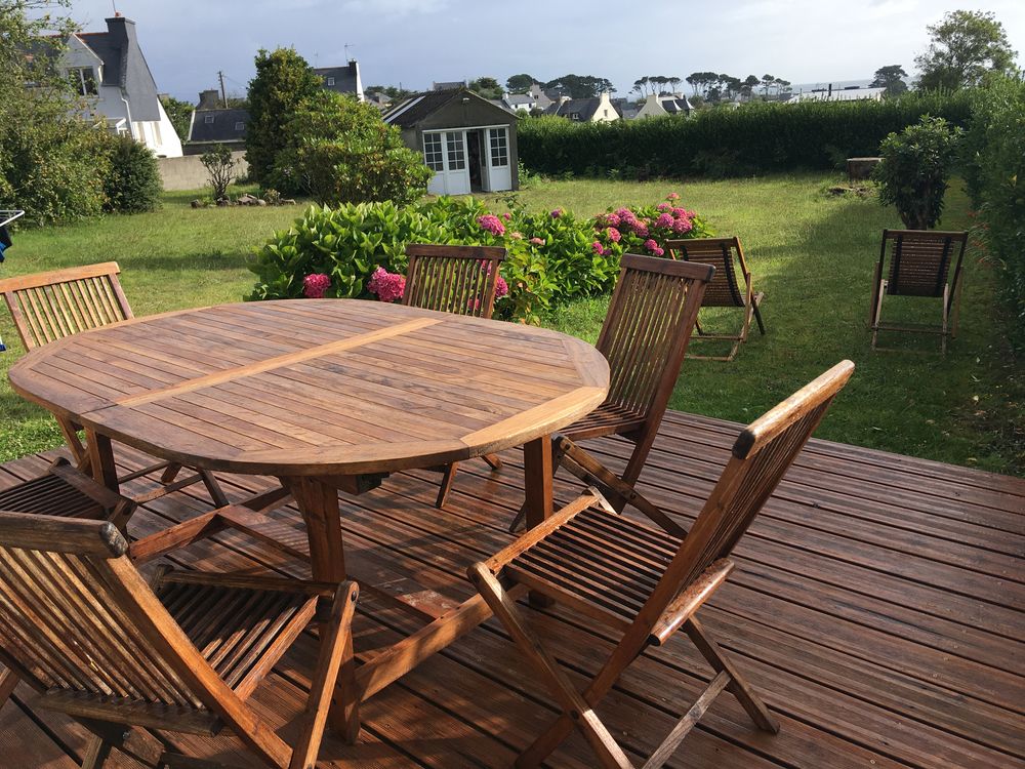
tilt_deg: -18.7
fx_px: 859
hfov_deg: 61.7
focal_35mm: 29
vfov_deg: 48.2
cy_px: 384
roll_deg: +4.2
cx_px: 512
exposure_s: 1/1115
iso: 25
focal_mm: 4.15
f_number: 2.2
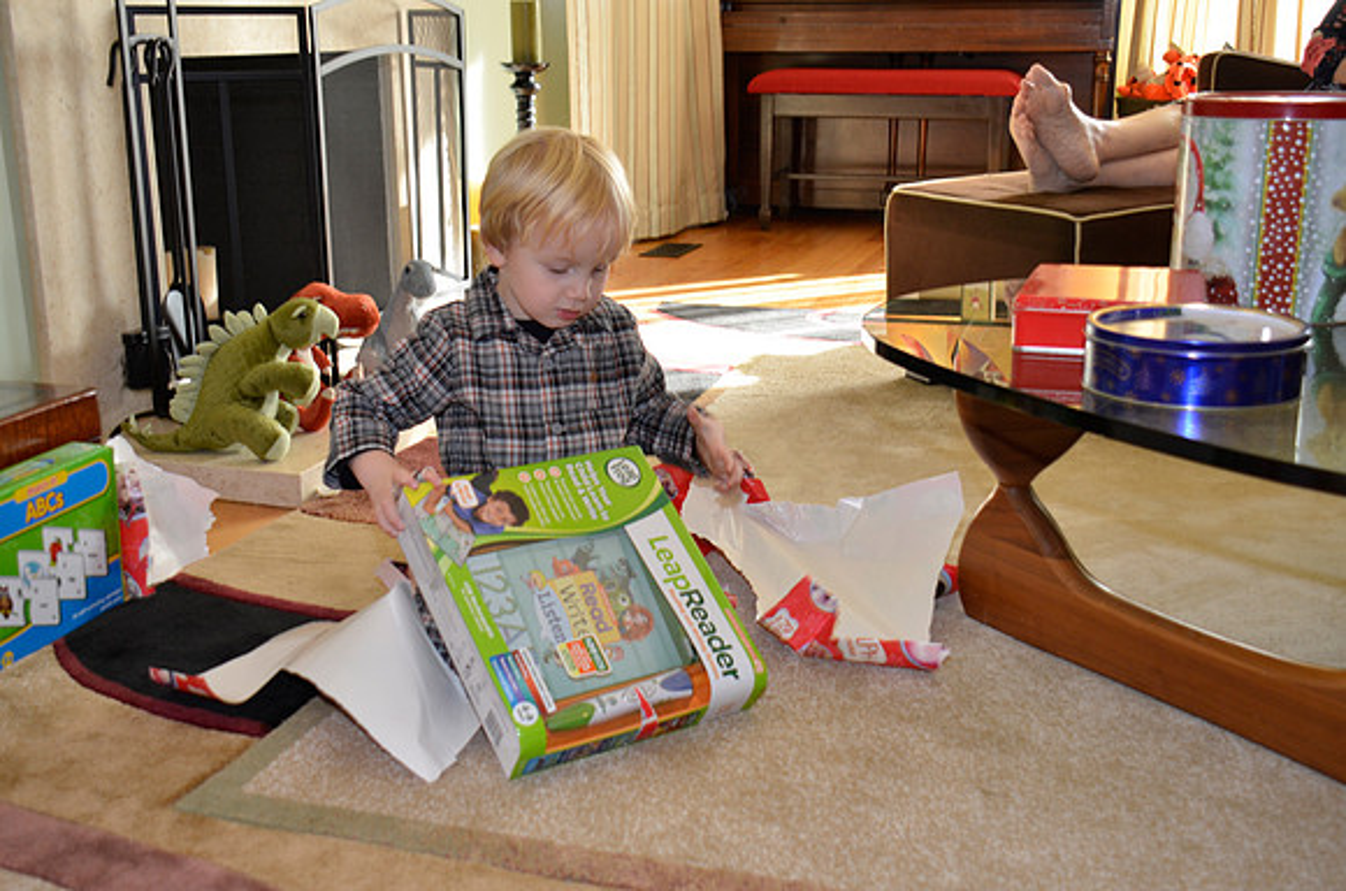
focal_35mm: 39
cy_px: 446
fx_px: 1455
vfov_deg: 34.1
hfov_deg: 49.6
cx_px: 673
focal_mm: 26
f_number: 4
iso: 450
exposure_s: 1/60
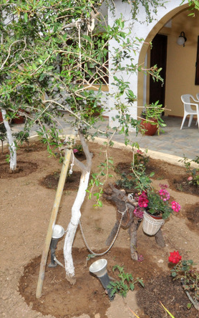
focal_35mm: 33
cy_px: 147
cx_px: 112
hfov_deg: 38.3
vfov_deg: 58.1
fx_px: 286
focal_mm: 12
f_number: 22
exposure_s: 1/200
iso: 800
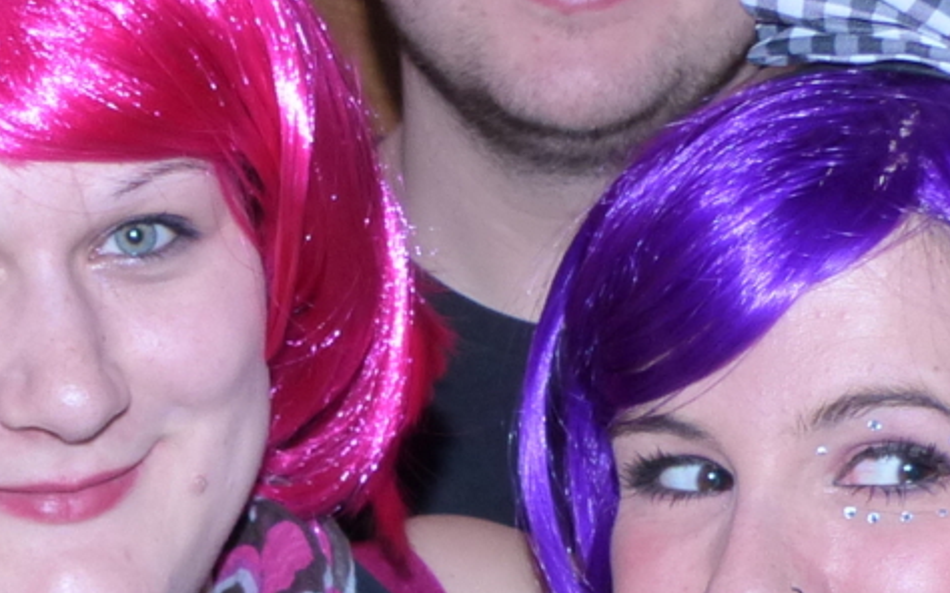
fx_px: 4556
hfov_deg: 11.8
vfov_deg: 7.4
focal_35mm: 176
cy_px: 785
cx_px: 74
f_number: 2.8
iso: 160
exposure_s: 1/60
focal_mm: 7.4
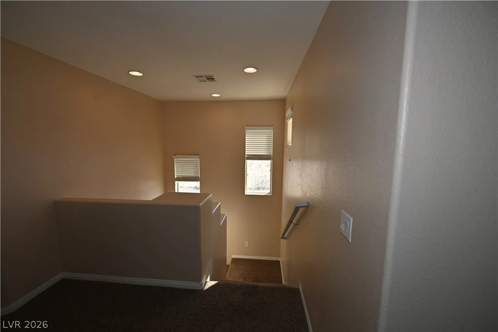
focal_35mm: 14
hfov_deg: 104.2
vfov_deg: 81.2
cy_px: 166
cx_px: 249
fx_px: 194
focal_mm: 14
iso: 200
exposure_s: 1/100
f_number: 5.6
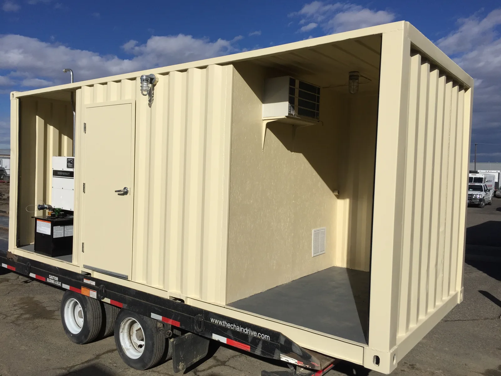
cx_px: 250
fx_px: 420
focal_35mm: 29
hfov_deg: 61.7
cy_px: 188
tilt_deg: -3.8
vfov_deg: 48.2
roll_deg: -1.1
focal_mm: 4.15
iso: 32
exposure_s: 1/6623
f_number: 2.2
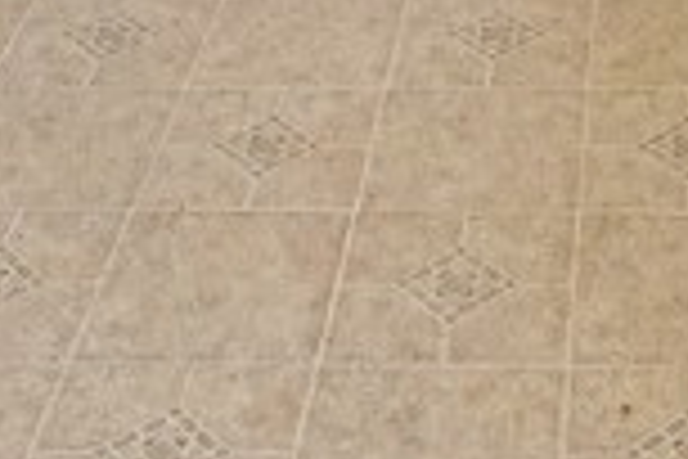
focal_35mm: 105
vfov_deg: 9.3
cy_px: -1066
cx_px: 742
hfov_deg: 18.8
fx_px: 2007
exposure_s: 1/15
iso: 320
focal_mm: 14
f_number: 8
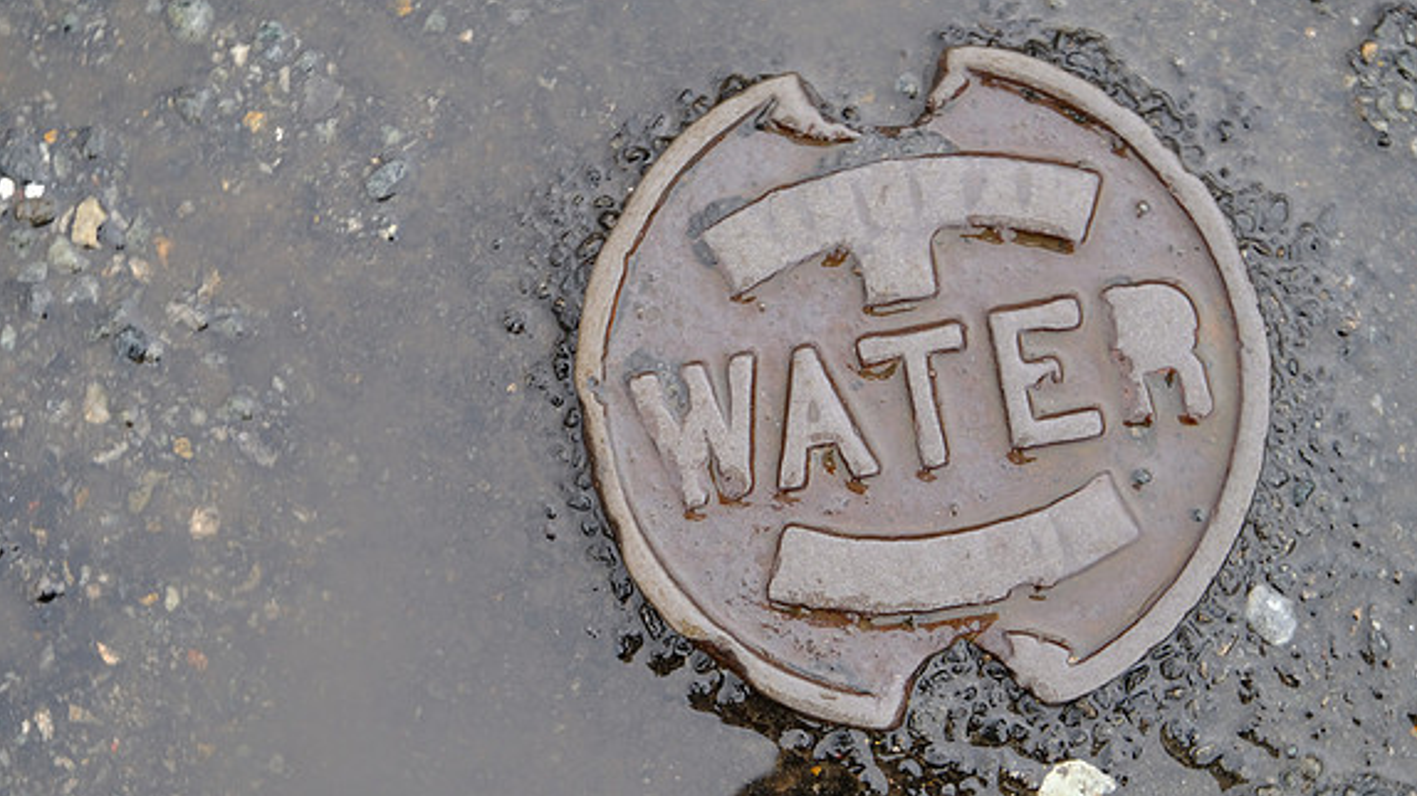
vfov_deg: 13.7
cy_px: 446
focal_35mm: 88
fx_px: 3306
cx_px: 707
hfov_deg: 24.2
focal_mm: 55
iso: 400
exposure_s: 1/9
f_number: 10
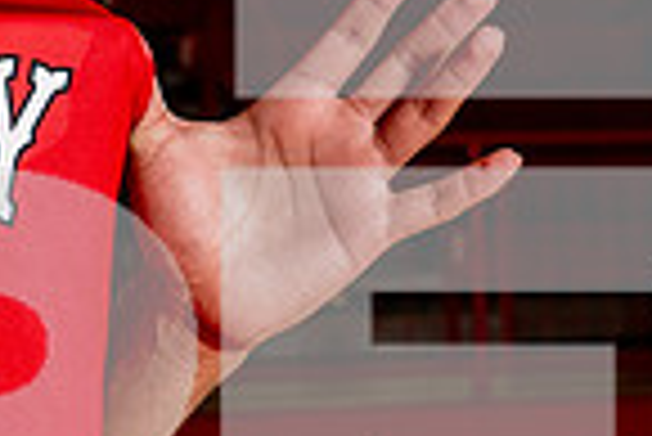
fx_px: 4714
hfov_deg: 7.7
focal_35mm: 260
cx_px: -391
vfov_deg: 5.3
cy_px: -137
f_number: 8
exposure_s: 1/250
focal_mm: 65
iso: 400
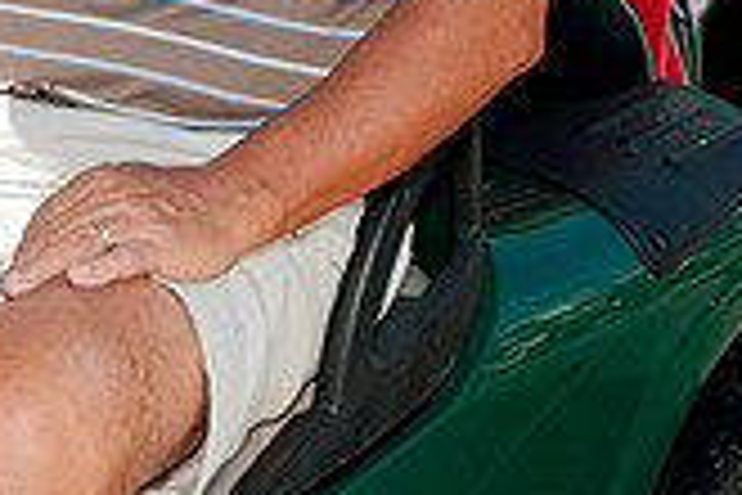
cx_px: -36
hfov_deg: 17.2
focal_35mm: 116
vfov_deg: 11.4
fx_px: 2391
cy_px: -209
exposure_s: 1/125
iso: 400
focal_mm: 22
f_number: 7.1
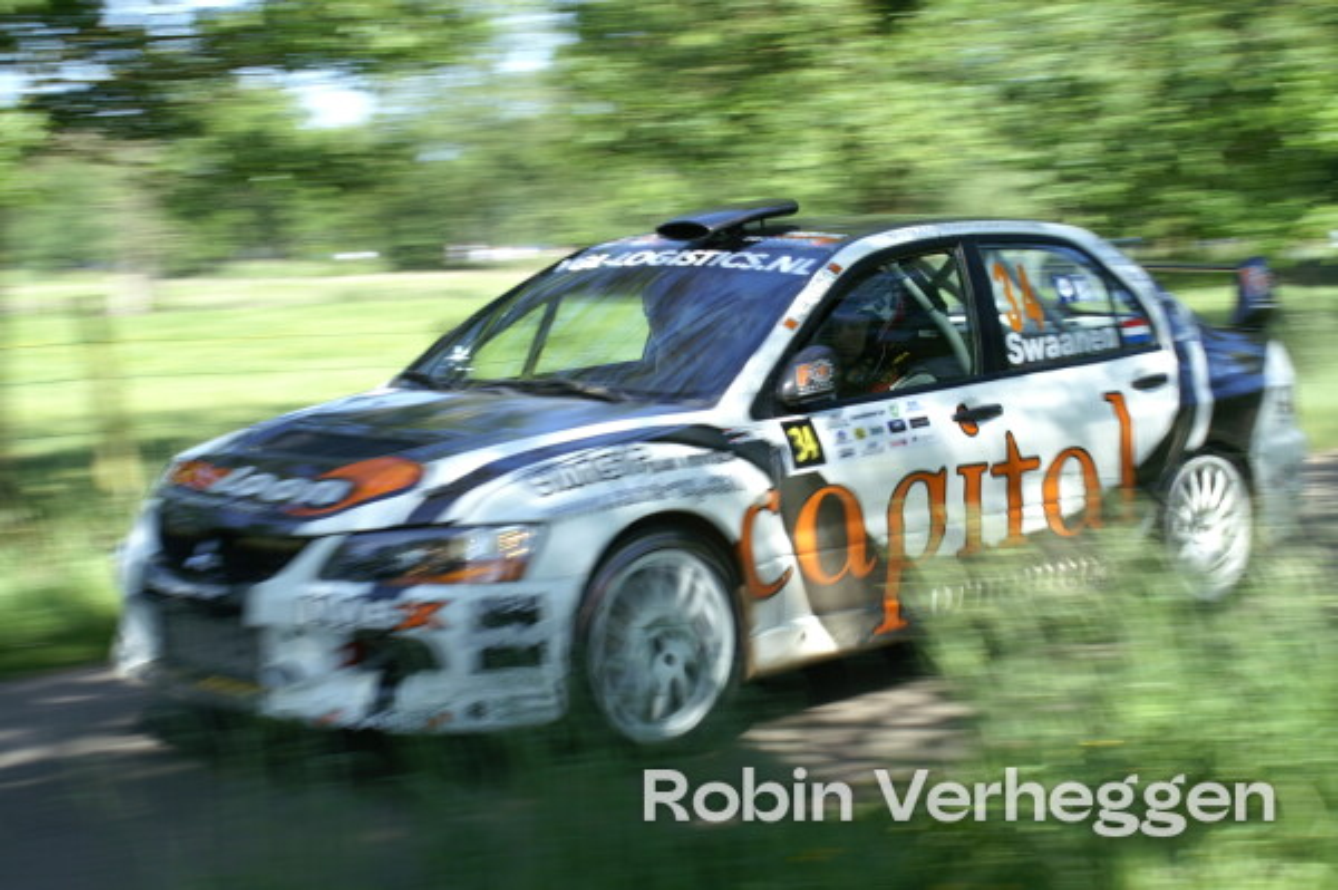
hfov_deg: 37.9
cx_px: 669
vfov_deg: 25.7
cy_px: 445
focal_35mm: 52
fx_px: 1950
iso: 100
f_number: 6.3
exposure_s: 1/100
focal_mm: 35
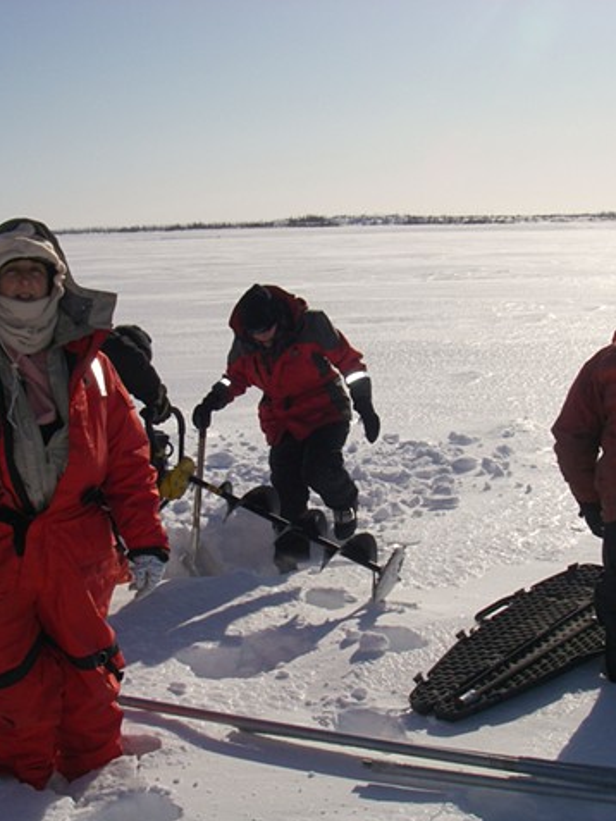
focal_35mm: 51
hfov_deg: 28.6
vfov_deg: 37.5
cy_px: 411
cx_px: 317
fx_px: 1210
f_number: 6.6
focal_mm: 6.3
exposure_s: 1/640
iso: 64
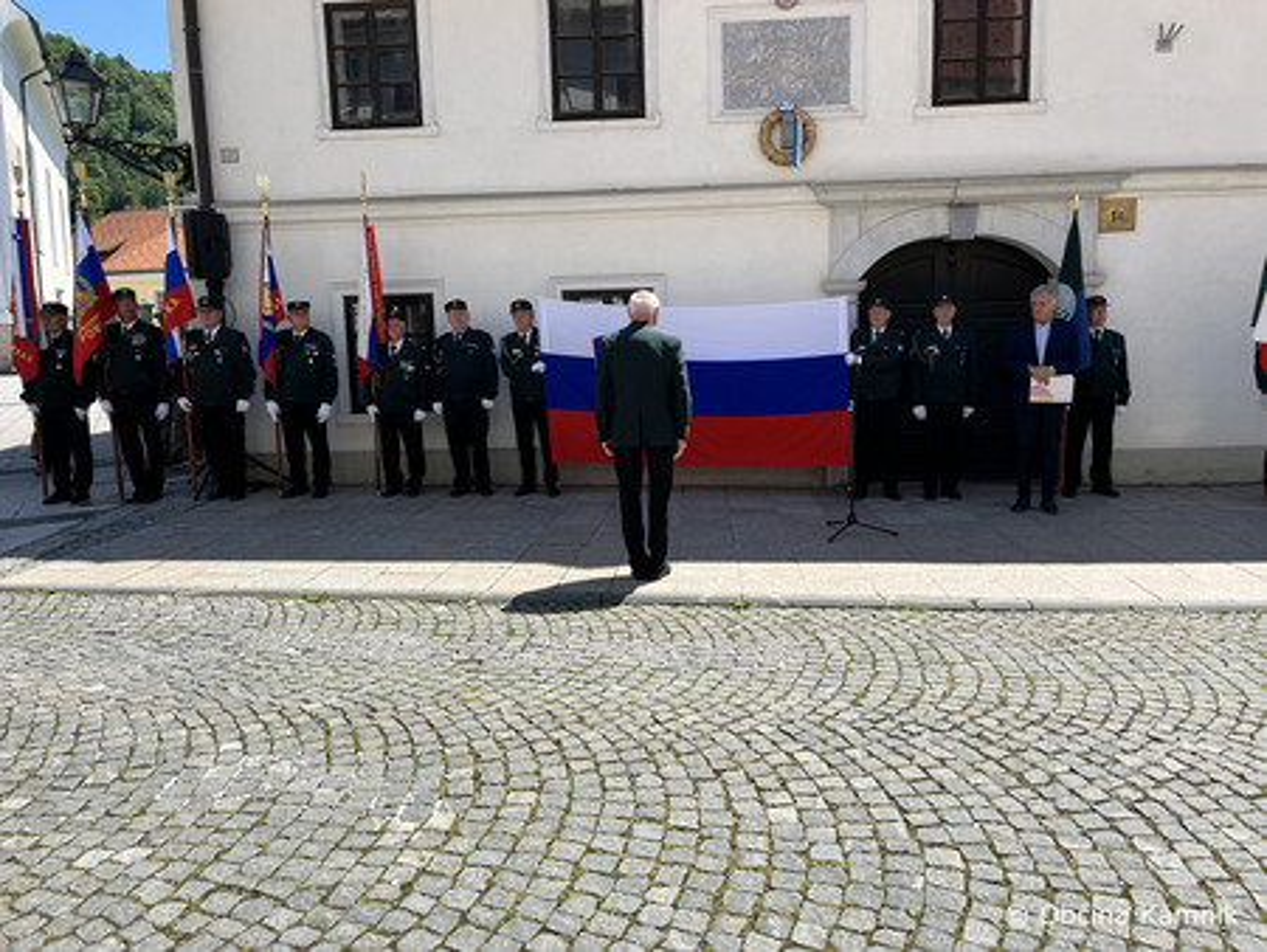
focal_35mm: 26
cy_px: 476
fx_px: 952
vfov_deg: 53.1
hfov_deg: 67.3
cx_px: 634
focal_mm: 5.1
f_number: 1.6
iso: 50
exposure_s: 1/2222
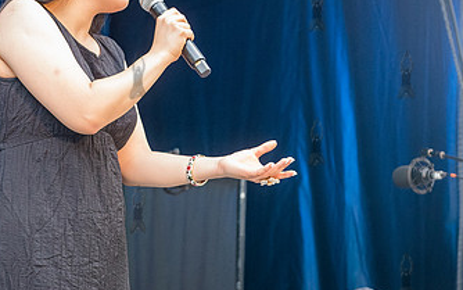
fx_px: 1818
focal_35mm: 144
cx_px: 137
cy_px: 71
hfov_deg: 14.5
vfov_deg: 9.1
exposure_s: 1/400
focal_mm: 62
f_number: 4
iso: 2000
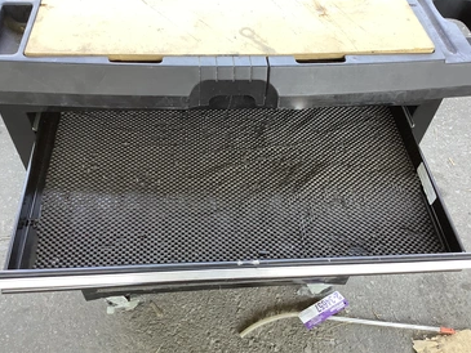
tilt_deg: -51.3
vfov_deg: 41.8
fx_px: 463
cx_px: 230
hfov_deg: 53.9
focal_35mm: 34
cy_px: 179
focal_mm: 3.3
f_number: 2.4
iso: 64
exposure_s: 1/100
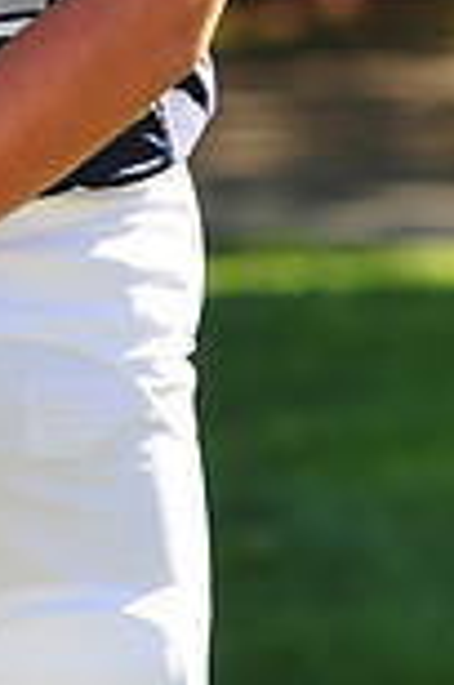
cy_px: -156
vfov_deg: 3.5
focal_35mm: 584
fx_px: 11097
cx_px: -236
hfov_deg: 2.3
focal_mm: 155
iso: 200
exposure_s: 1/400
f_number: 4.5
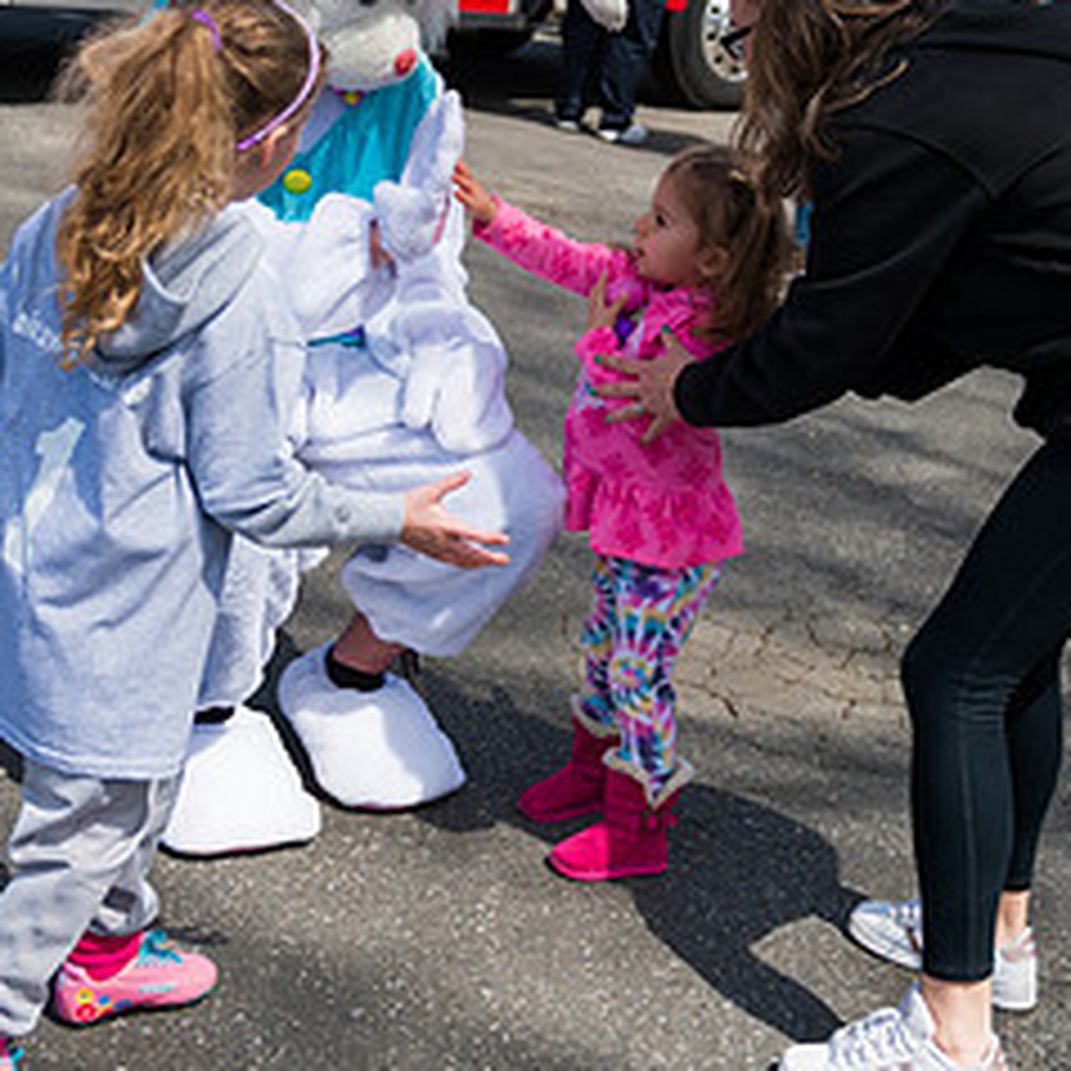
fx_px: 2100
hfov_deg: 28.6
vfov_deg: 28.1
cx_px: 562
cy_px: 248
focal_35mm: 60
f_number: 4
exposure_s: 1/4000
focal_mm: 29
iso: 200
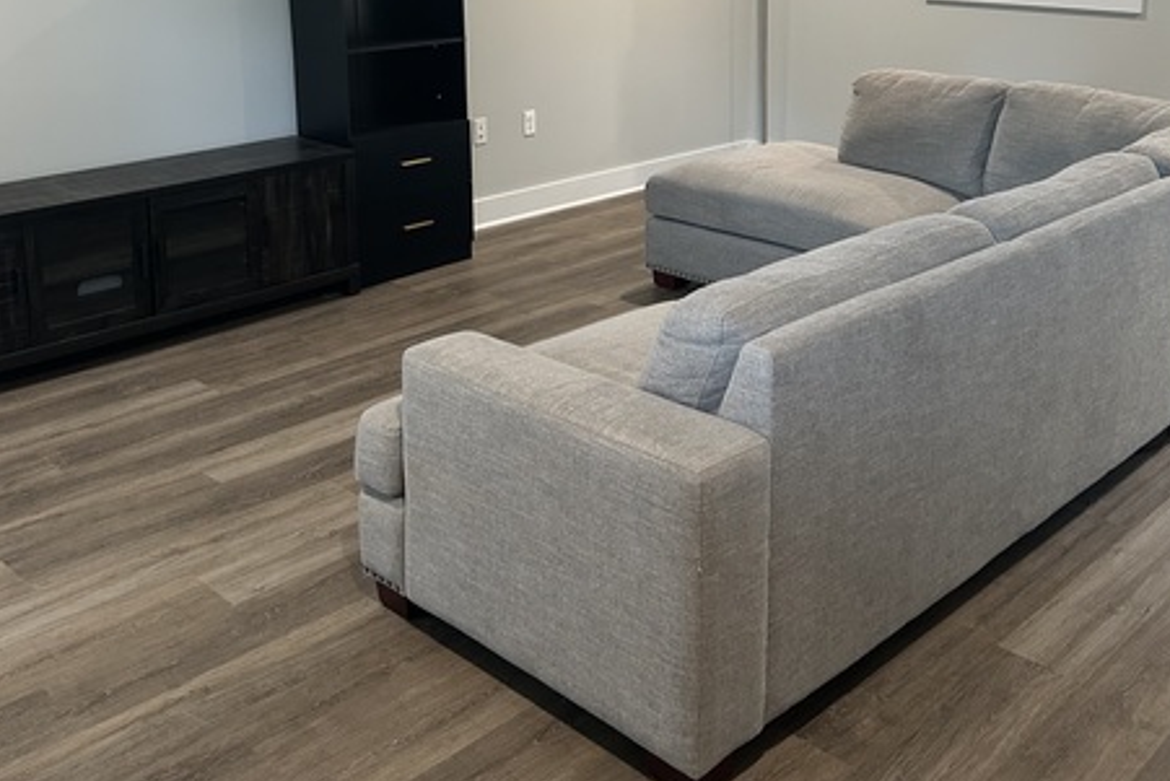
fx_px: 1300
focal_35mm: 40
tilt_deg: -10.9
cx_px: 602
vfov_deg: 32.4
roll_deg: +0.2
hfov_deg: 48.4
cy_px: 136
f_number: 1.5
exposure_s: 1/60
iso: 200
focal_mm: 5.7
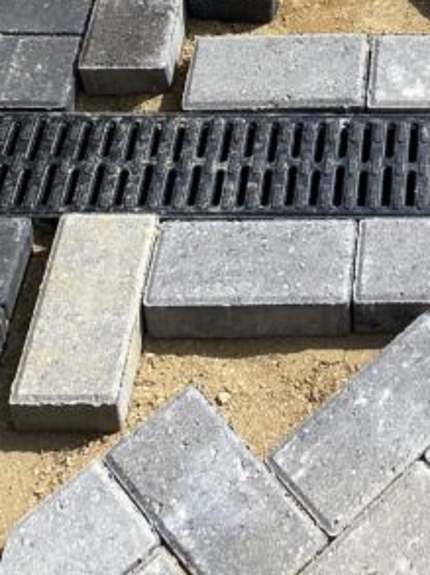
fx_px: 1511
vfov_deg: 18.0
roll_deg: +0.5
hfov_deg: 15.4
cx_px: 571
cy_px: -400
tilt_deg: -29.9
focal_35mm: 91
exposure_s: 1/2817
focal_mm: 4.25
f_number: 1.8
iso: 32
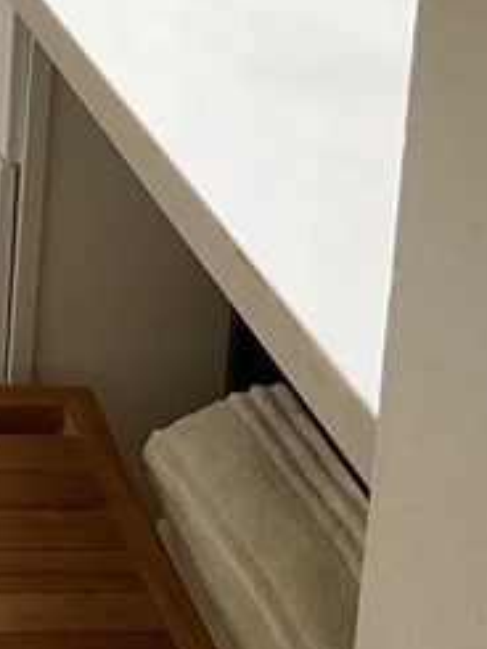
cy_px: -350
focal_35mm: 121
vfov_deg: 15.0
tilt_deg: -9.4
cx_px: -487
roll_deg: -2.0
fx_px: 2268
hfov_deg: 11.1
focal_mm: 3
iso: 64
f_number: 1.8
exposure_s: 1/60
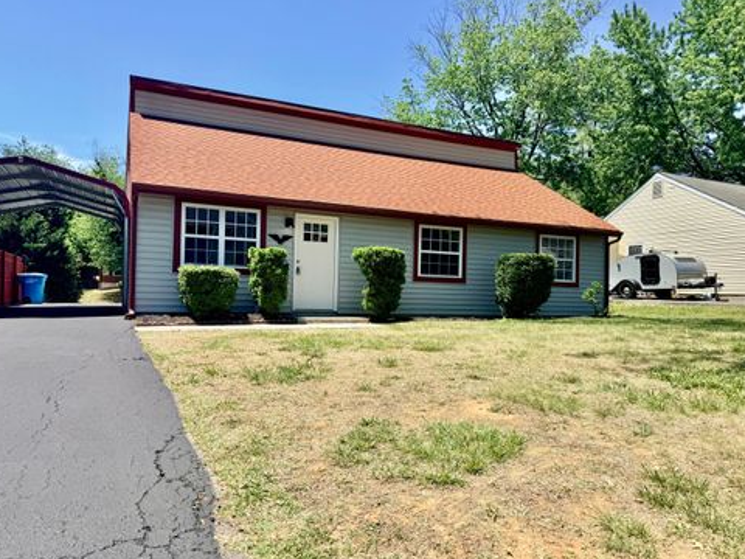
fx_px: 538
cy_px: 286
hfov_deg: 69.4
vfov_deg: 54.9
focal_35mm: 25
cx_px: 368
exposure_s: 1/3425
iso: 80
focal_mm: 6.76
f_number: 1.78
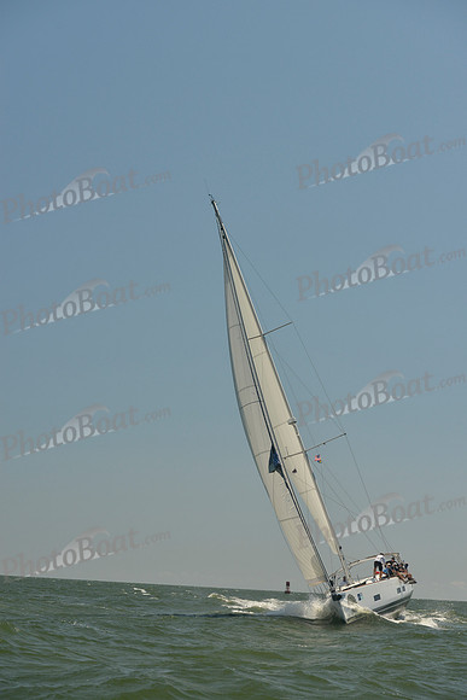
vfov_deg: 28.8
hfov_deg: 19.5
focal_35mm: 70
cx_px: 234
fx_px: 1361
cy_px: 350
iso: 280
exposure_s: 1/1000
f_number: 8
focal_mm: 70
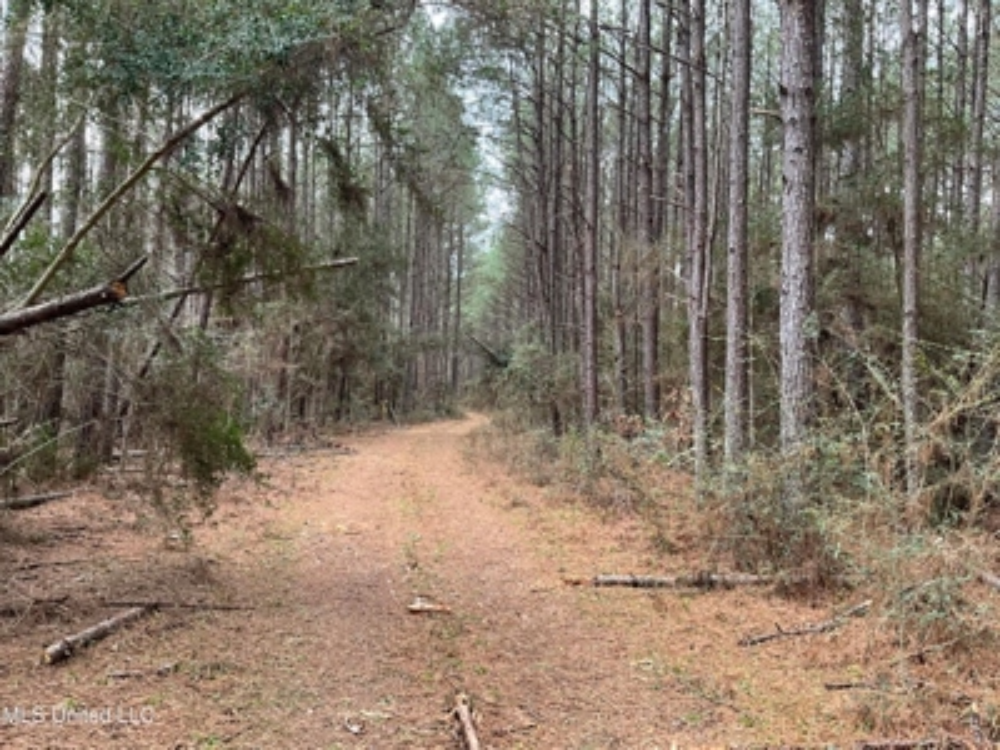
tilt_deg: -0.8
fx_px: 838
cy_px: 375
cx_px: 500
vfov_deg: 48.2
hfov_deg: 61.7
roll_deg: -1.5
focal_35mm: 29
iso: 40
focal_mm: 3
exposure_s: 1/122
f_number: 1.8
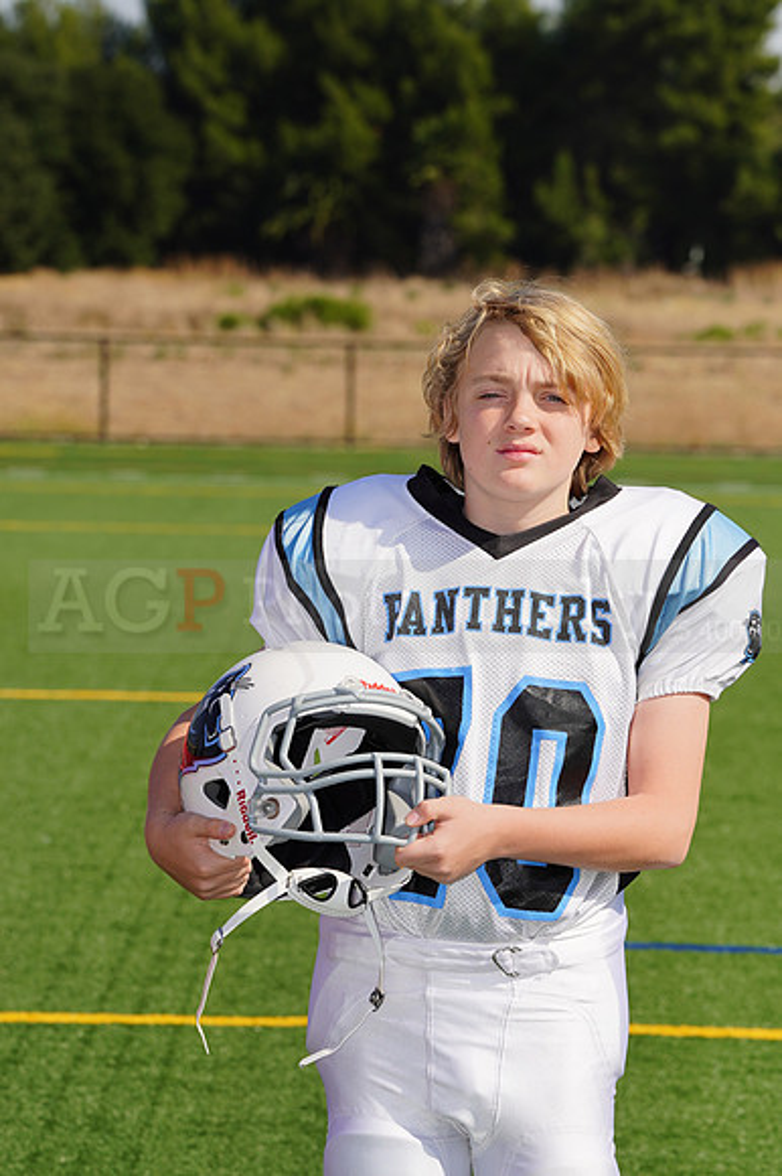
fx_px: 6524
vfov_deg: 10.3
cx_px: 391
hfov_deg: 6.9
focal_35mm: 200
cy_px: 588
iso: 100
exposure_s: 1/250
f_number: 13
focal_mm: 200
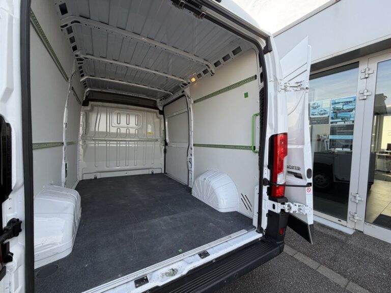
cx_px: 196
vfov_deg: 85.7
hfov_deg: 102.1
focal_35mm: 14
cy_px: 146
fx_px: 158
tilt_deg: -3.2
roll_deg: +0.0
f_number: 2.2
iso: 40
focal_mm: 2.22
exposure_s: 1/140
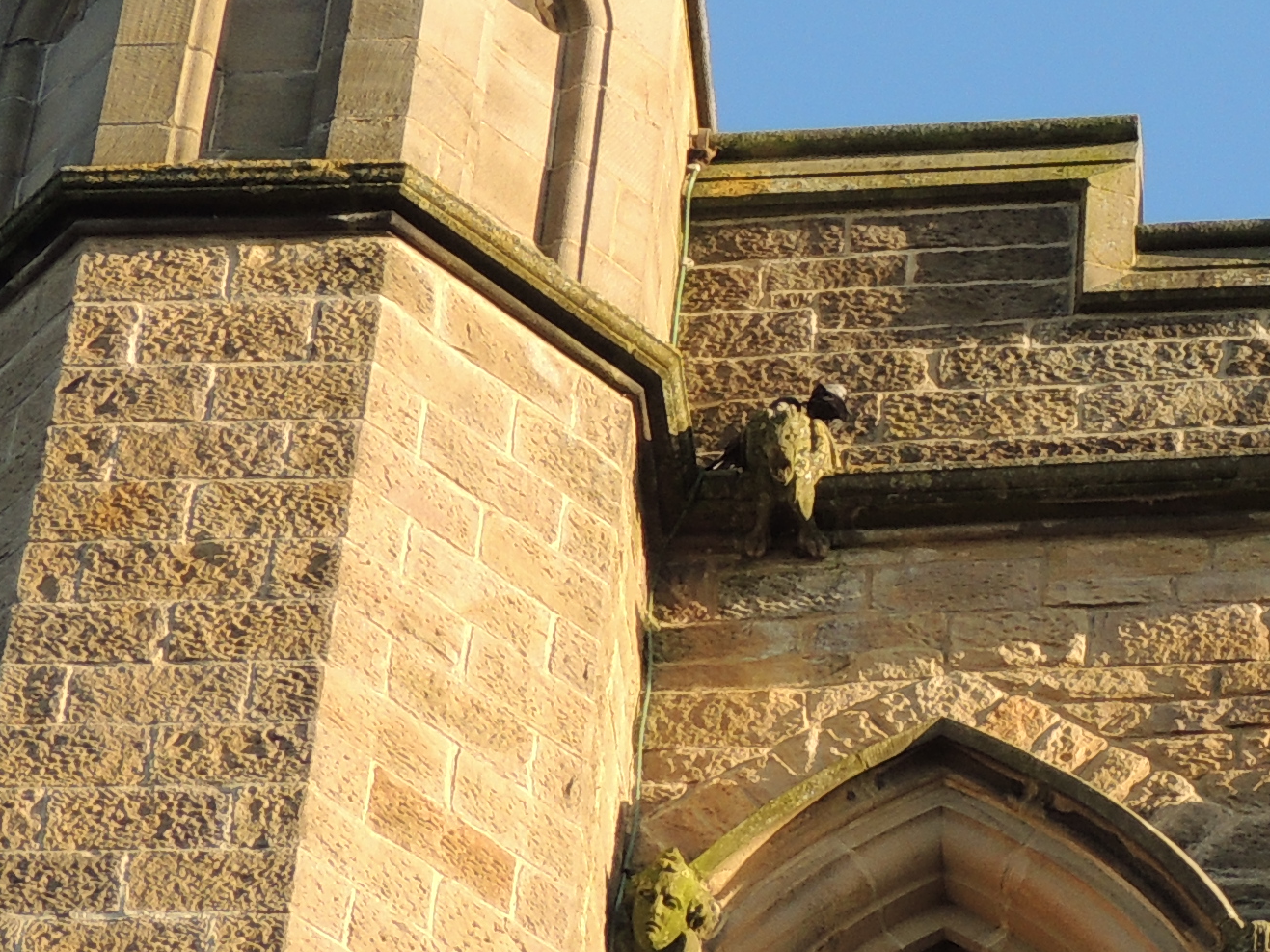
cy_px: 245
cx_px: 1254
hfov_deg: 8.0
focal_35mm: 245
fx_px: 8986
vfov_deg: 6.1
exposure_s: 1/250
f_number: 3.9
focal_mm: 12.4
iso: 100
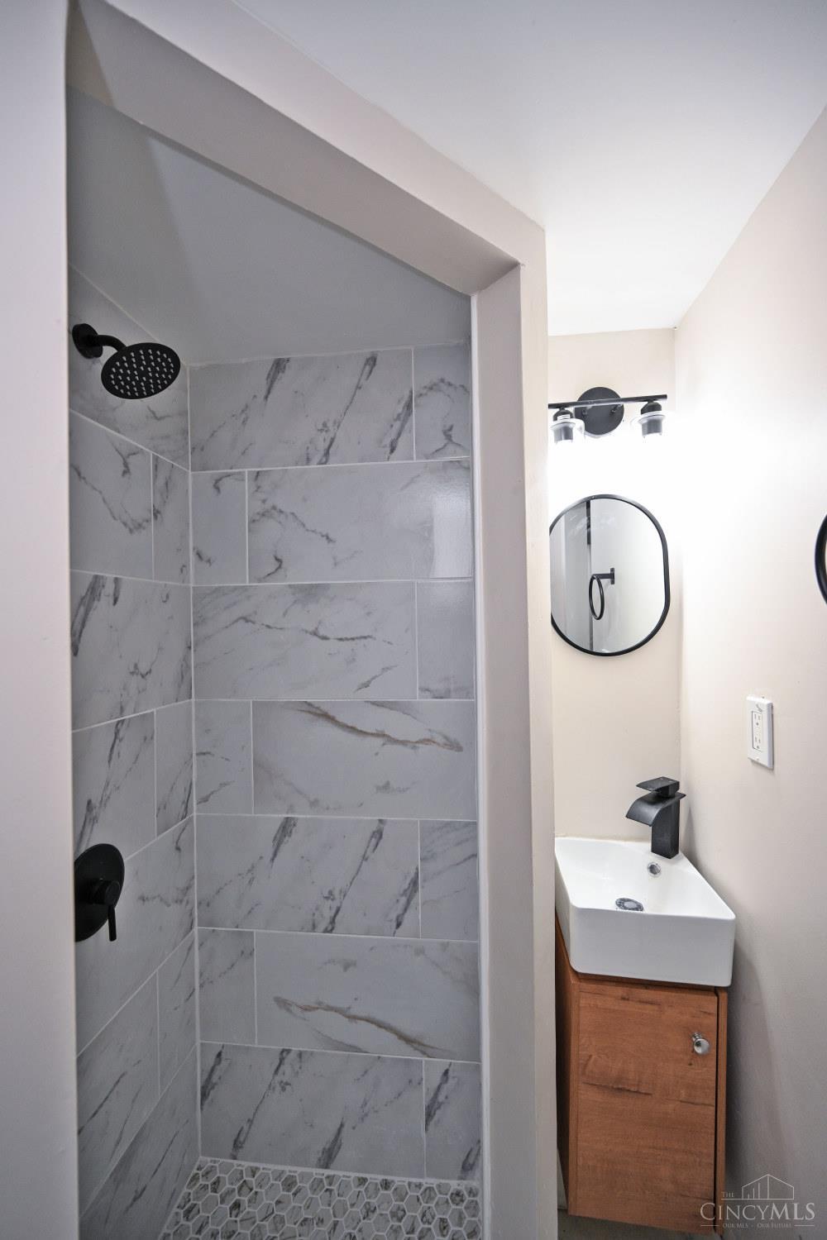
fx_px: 482
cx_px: 414
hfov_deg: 81.2
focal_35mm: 14
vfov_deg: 104.3
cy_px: 620
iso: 360
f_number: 4
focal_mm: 14
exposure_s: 1/60
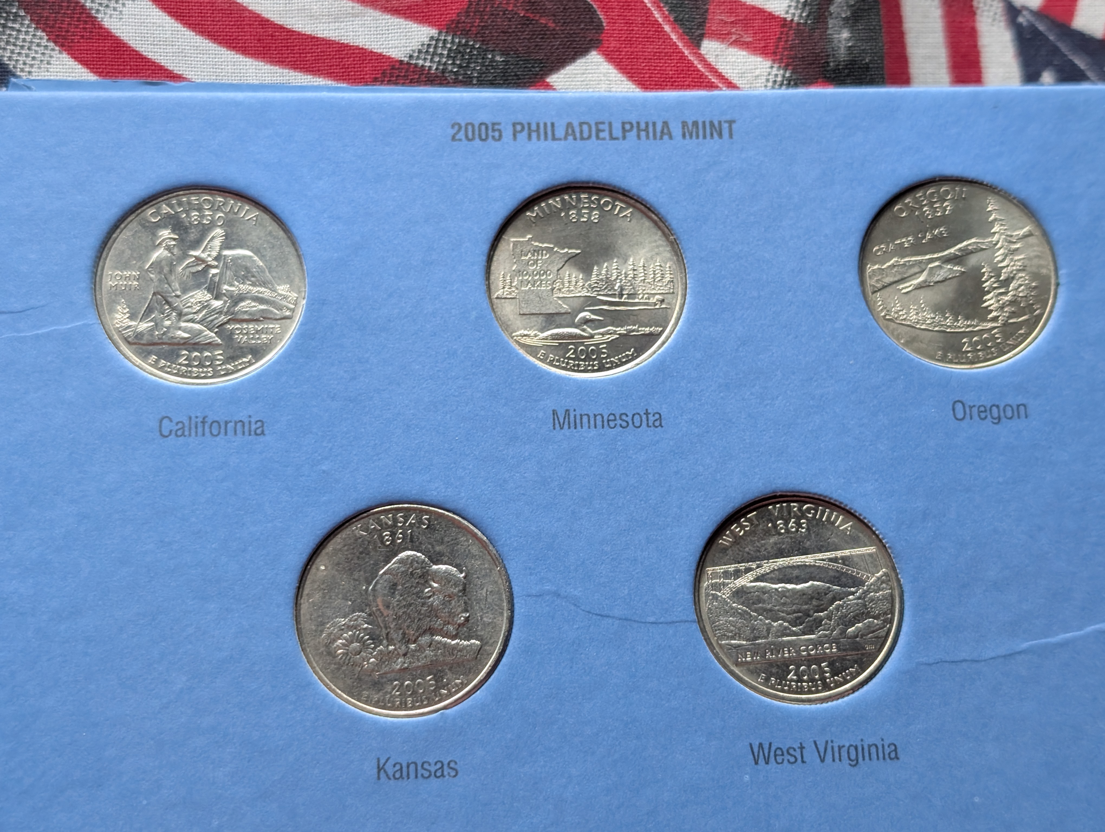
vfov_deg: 29.7
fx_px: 1566
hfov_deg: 38.9
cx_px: 552
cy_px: 416
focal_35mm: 49
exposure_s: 1/250
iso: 330
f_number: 1.68
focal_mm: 6.9
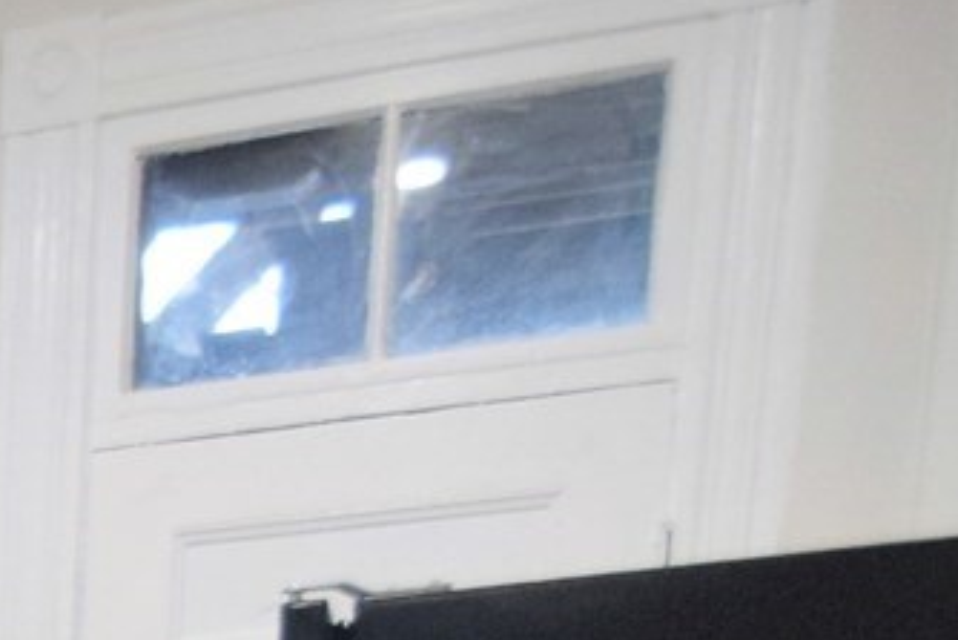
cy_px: 1574
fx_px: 2449
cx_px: -852
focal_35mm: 92
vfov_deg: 11.8
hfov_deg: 17.3
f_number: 3.5
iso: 1250
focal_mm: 10
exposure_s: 1/60
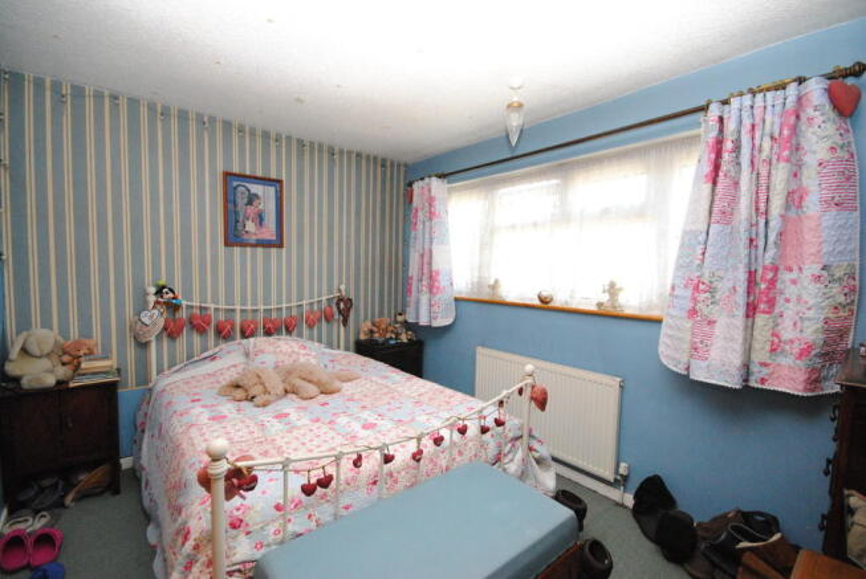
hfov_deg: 100.3
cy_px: 290
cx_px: 433
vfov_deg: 77.5
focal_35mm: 15
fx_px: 361
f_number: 7.1
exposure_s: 1/60
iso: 1600
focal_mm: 10
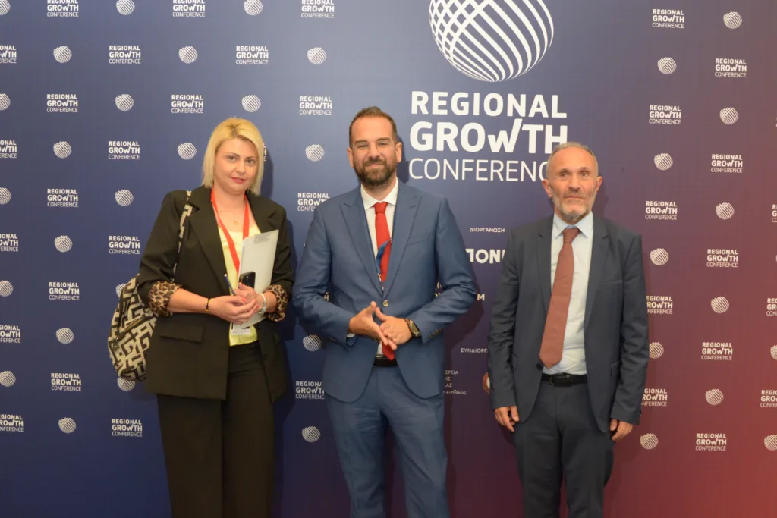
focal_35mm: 36
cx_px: 388
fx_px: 777
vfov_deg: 36.9
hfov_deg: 53.1
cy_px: 259
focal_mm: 24
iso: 1600
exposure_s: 1/200
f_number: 3.2
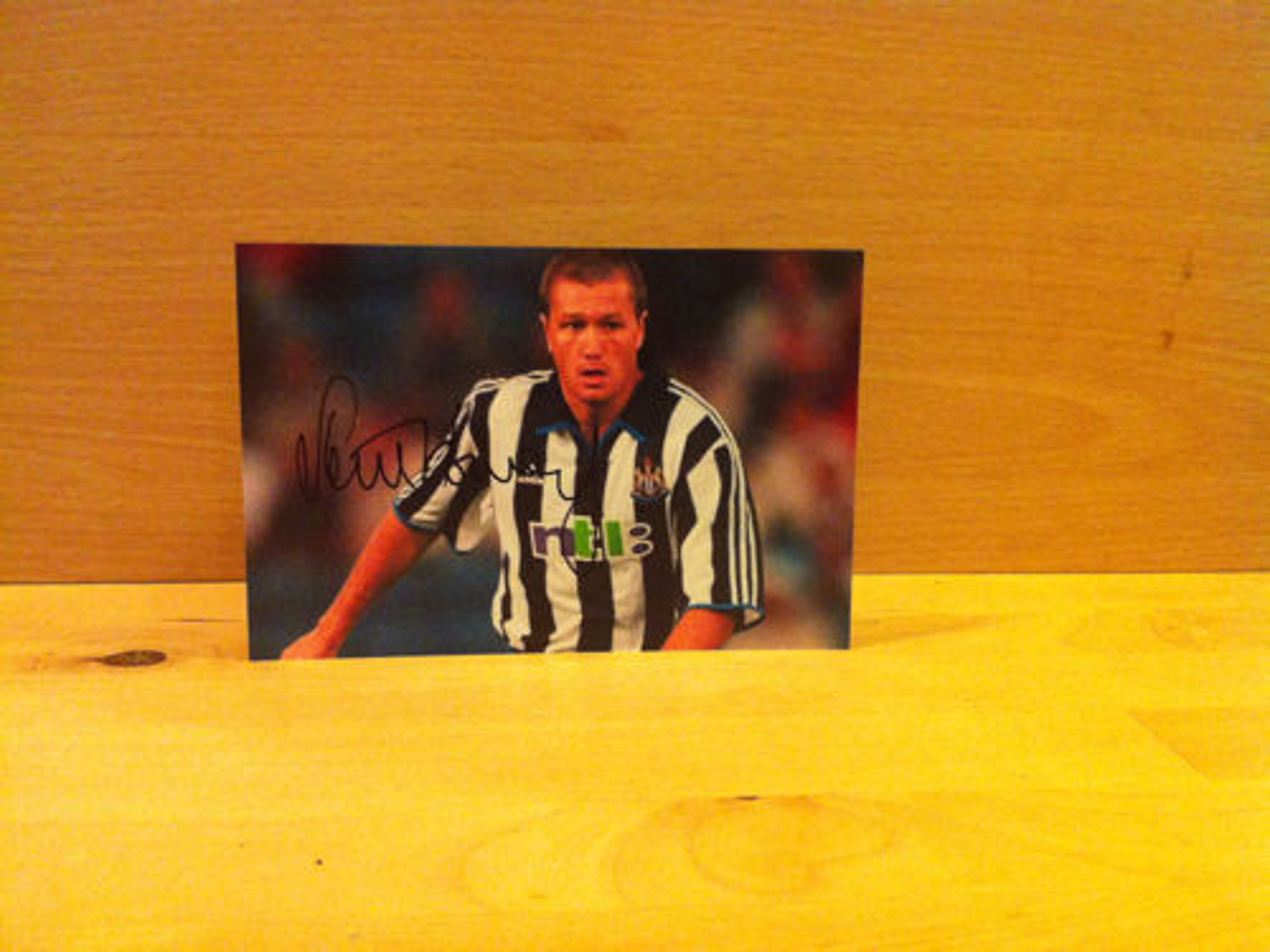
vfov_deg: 40.7
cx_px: 635
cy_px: 476
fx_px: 1284
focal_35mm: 35
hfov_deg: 52.6
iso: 320
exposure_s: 1/15
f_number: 2.8
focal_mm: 3.85
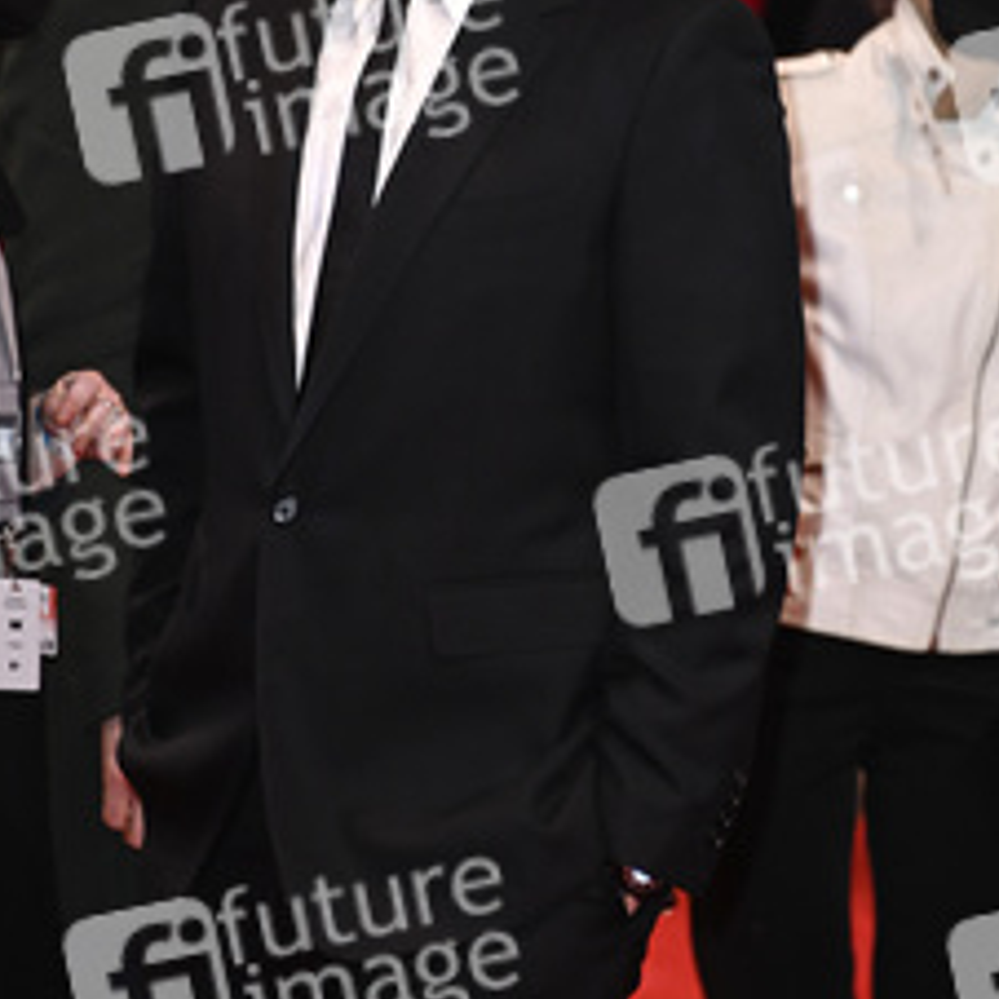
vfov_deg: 5.5
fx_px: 10318
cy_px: 301
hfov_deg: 5.5
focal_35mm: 316
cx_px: 420
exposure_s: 1/160
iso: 1250
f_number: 5.6
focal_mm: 210
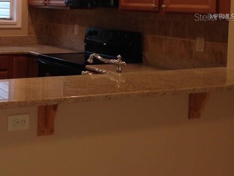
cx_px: 0
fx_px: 453
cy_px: 17
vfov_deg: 21.4
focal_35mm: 67
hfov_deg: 27.3
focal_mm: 4.12
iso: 50
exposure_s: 1/20
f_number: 2.4
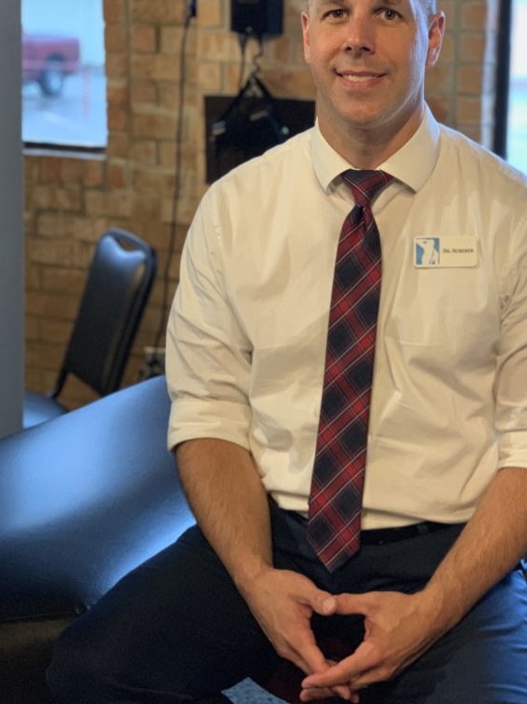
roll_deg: -1.5
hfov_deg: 20.6
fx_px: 1442
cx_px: 351
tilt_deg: -11.2
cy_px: 329
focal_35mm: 71
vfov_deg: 27.4
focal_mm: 6
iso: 400
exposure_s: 1/30
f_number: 2.4
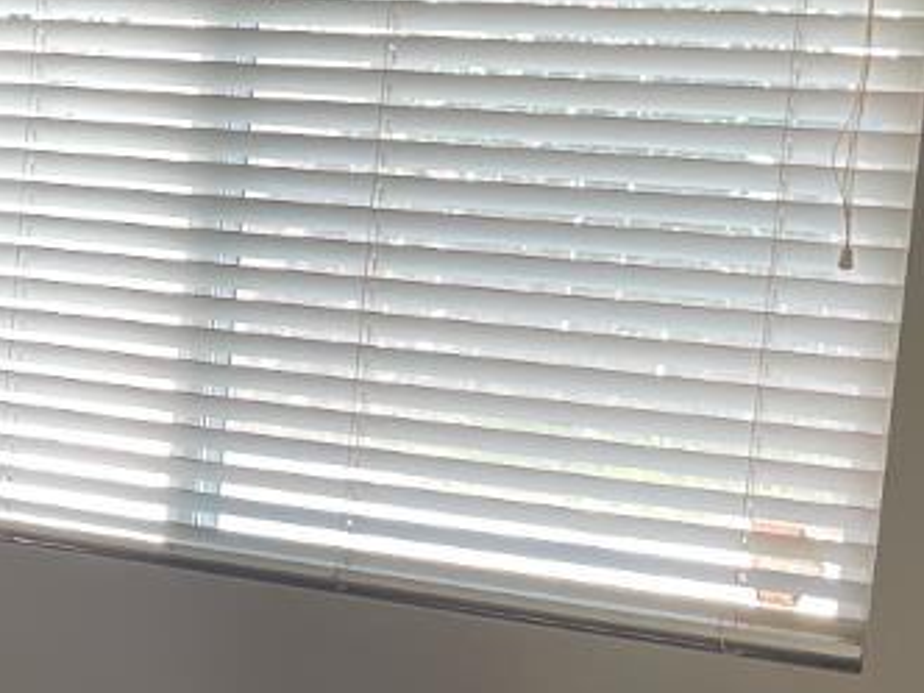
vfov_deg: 13.1
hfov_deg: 16.0
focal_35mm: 113
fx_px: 3016
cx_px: -459
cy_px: 438
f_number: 1.6
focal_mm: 5.1
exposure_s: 1/60
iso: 80
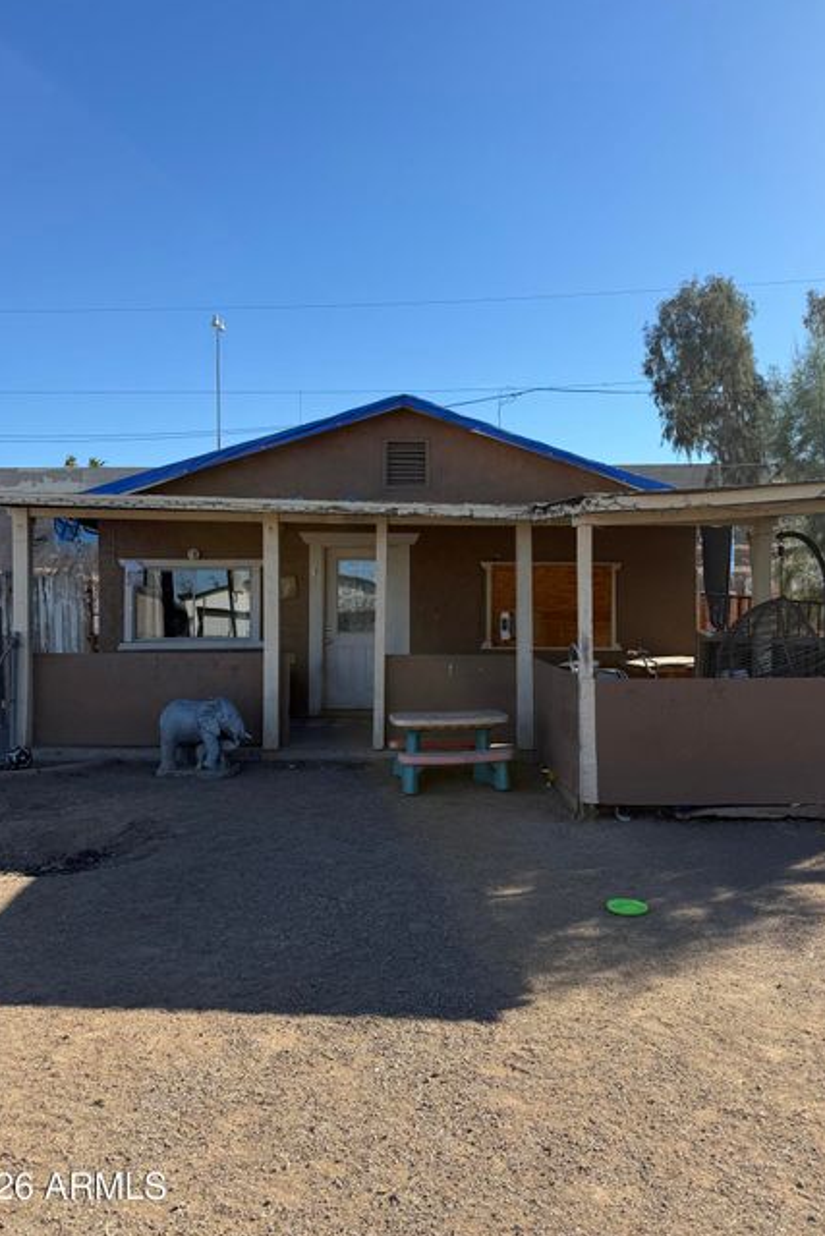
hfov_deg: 49.6
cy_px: 602
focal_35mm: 26
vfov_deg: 69.4
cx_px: 433
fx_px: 893
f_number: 1.78
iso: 80
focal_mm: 6.76
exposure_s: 1/3021
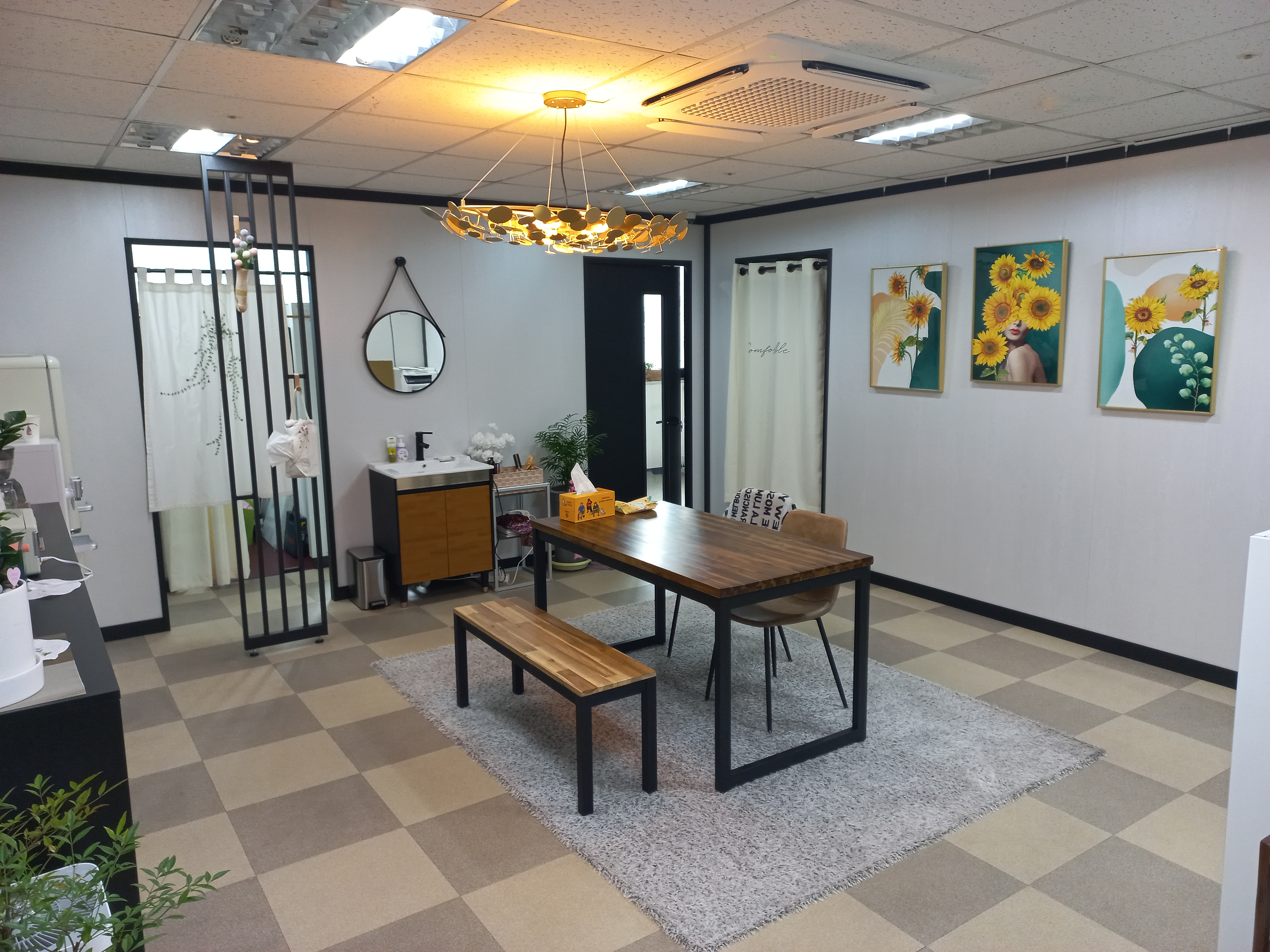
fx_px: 917
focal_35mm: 25
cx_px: 635
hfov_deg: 69.4
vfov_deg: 54.9
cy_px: 476
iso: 125
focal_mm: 4.6
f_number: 1.8
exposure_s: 1/60
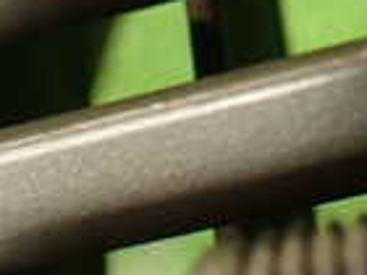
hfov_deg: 14.3
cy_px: -118
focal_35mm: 137
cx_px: 301
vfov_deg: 10.5
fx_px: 1452
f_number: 2.4
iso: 200
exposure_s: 1/30
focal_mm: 5.79
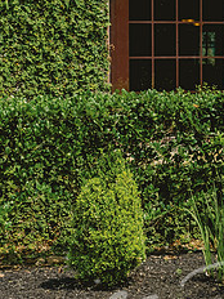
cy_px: 85
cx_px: 297
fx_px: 1139
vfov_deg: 14.9
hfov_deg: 10.9
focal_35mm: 132
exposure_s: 1/4000
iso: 400
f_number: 4
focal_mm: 42
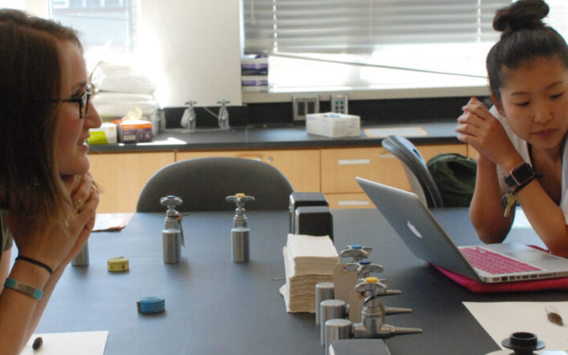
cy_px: 198
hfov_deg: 25.7
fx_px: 1238
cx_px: 191
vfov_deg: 16.3
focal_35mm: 80
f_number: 6.3
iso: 800
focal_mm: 32
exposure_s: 1/160
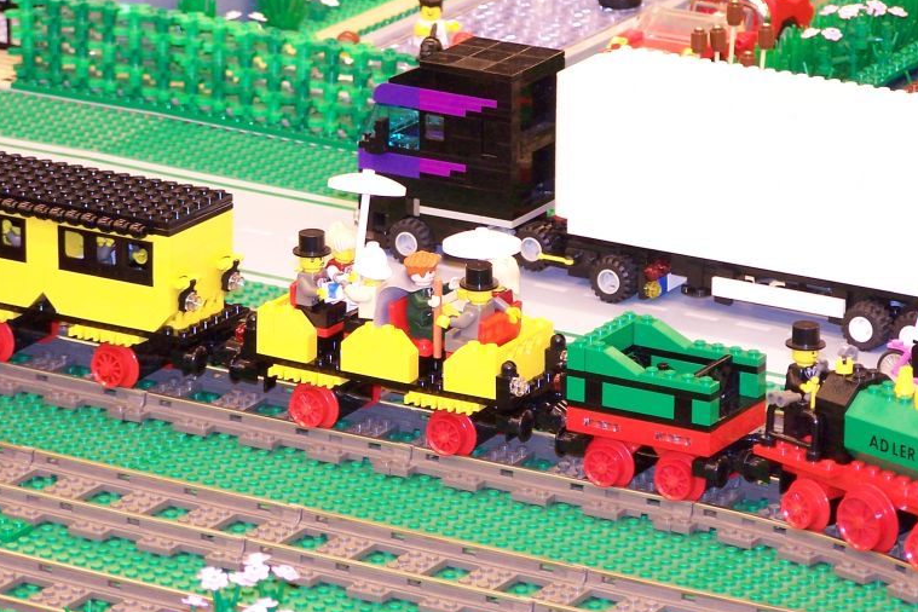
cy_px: 219
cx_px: 536
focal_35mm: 223
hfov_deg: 9.2
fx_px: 5686
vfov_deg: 6.2
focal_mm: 26.4
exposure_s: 1/4
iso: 140
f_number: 3.2
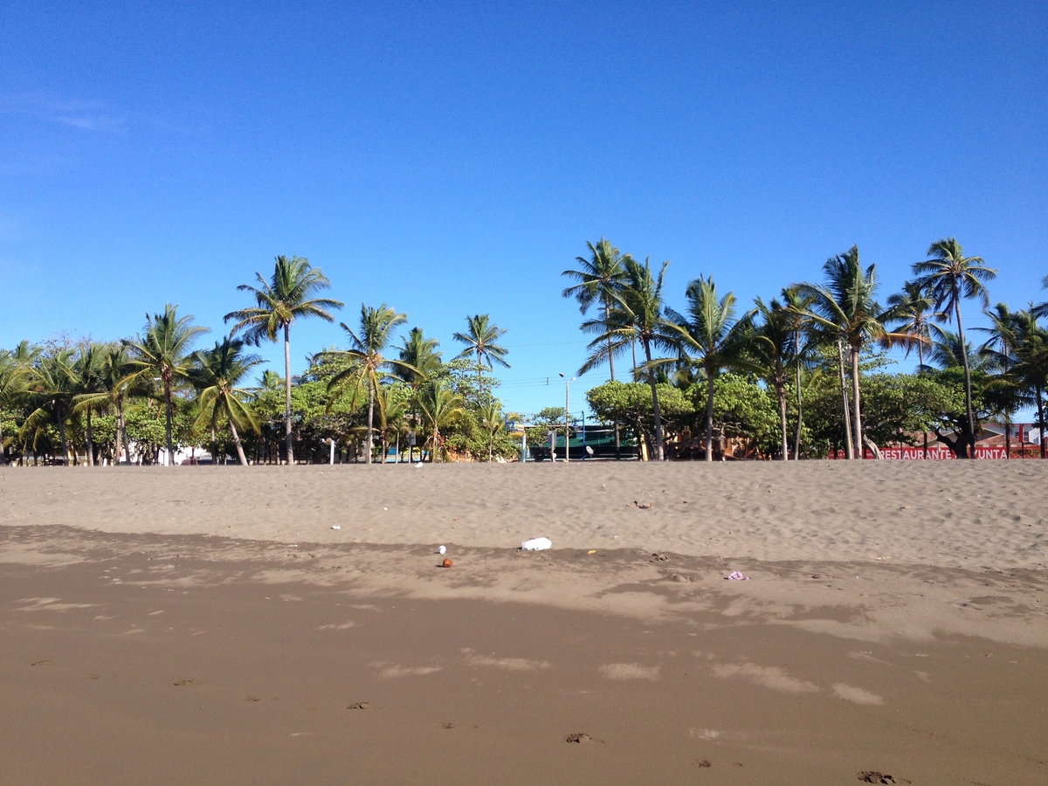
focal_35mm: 35
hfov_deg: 52.6
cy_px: 393
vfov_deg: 40.7
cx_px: 524
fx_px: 1060
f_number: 2.4
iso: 50
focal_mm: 4.28
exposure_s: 1/1416
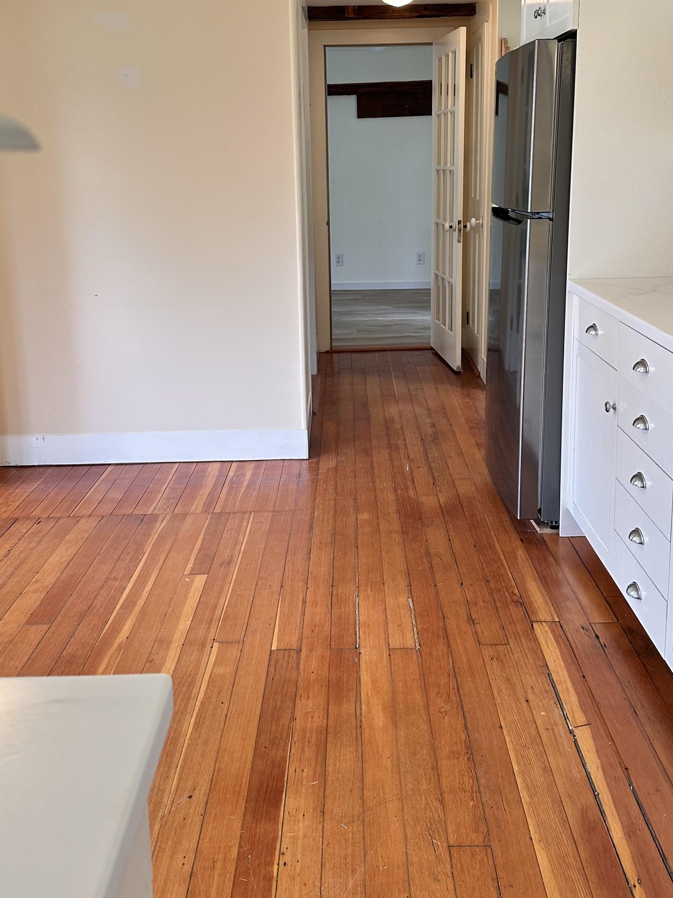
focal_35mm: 36
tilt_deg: -10.4
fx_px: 933
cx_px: 340
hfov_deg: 39.7
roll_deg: +0.4
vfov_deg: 50.9
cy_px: 347
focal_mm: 6.86
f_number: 1.78
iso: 125
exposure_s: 1/120
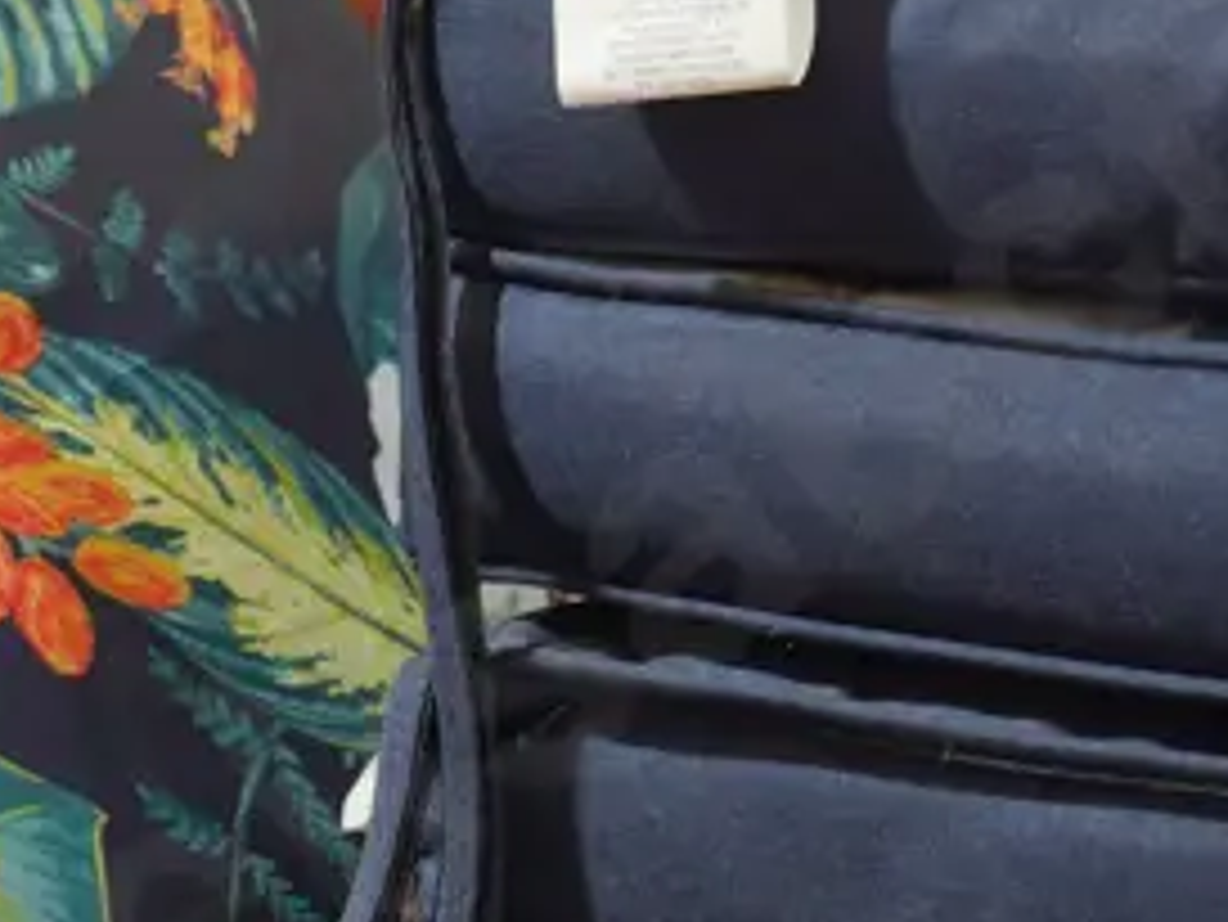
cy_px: 394
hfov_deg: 16.3
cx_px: 904
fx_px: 4259
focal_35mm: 120
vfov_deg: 12.4
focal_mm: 16
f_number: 3.6
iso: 500
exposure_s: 1/60
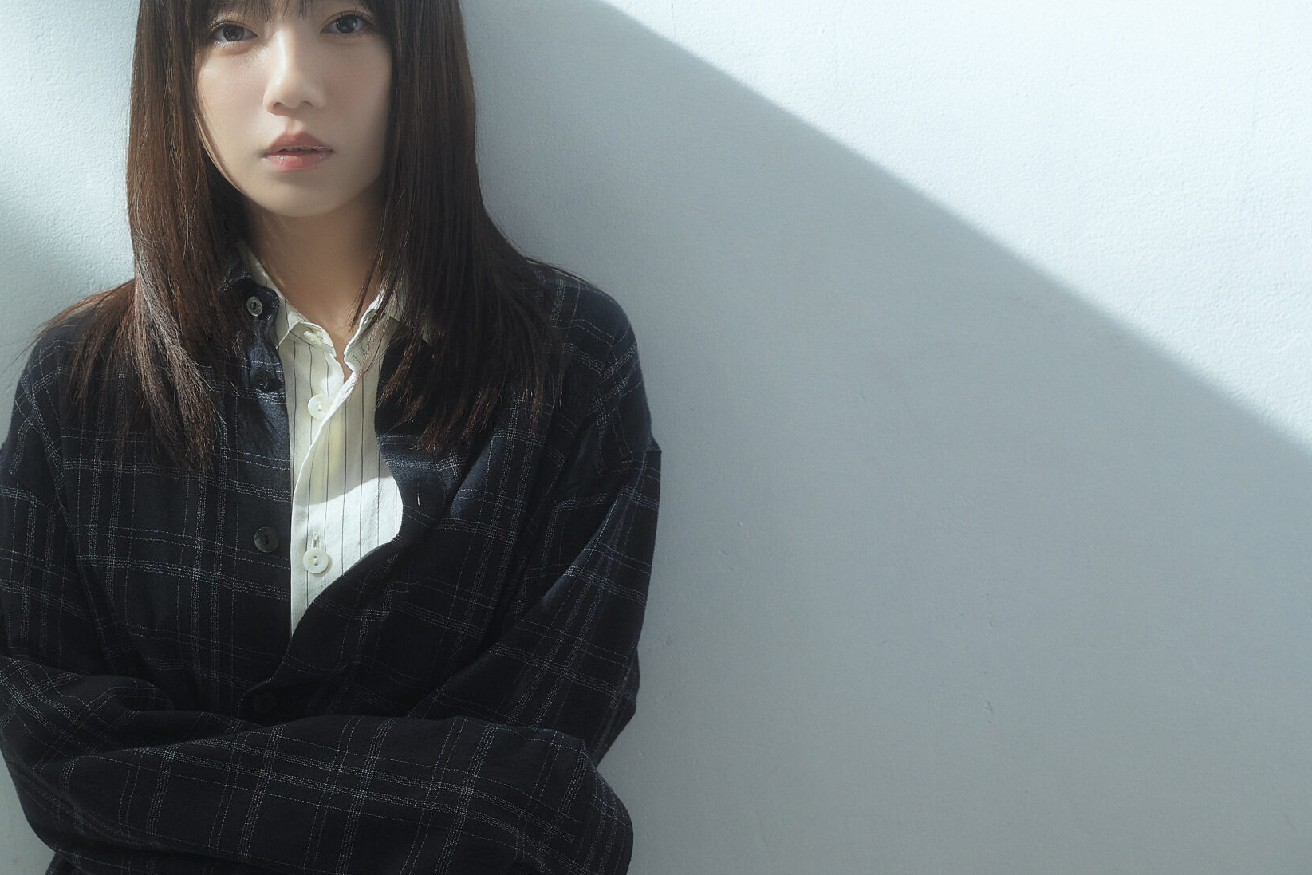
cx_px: 322
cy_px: 307
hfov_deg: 23.9
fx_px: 3061
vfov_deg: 16.2
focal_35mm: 84
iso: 800
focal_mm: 54
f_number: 5
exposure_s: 1/100
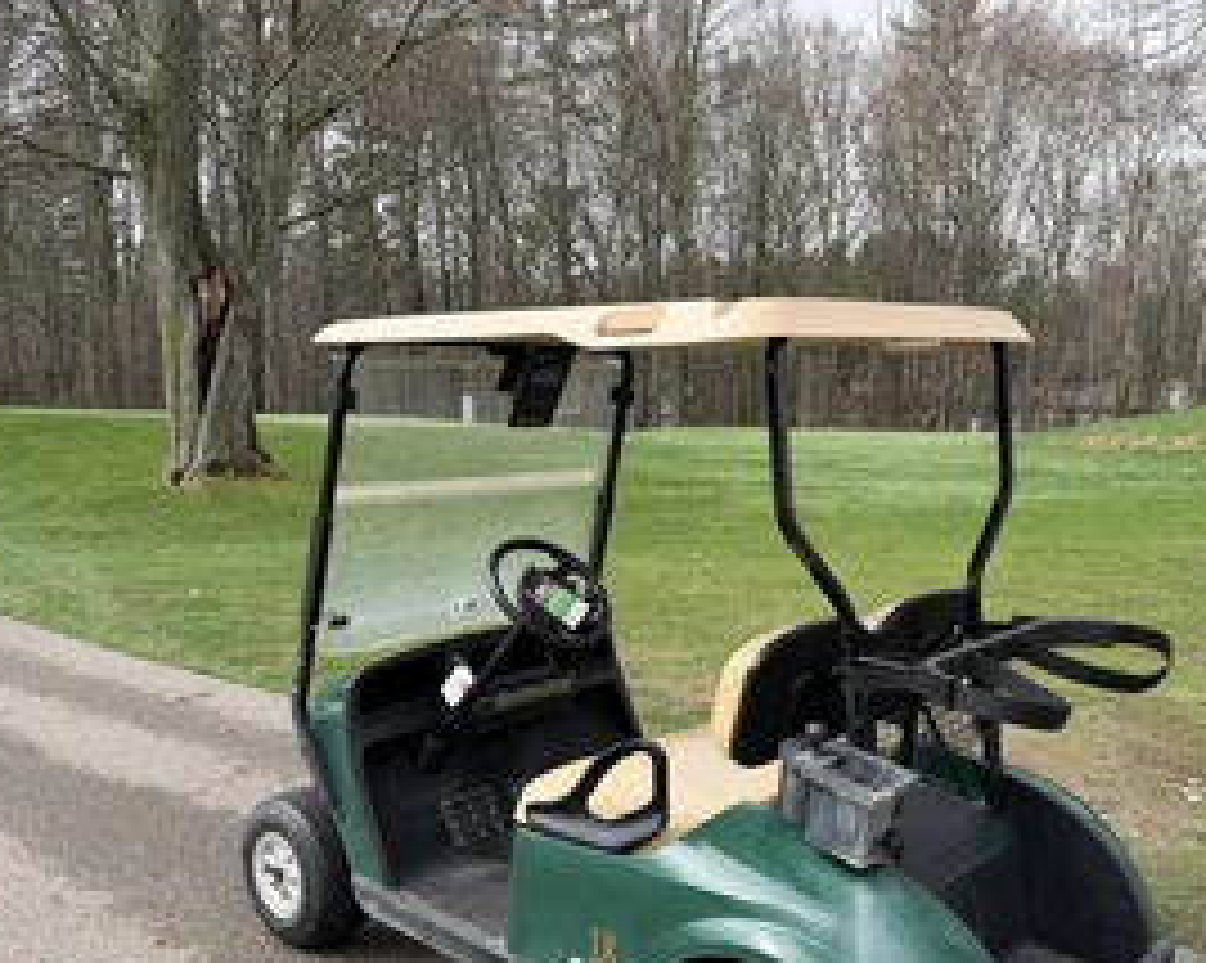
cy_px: 652
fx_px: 1248
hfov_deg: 51.4
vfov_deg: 41.6
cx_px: 688
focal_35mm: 35
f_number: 1.78
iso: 80
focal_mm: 6.76
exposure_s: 1/1770
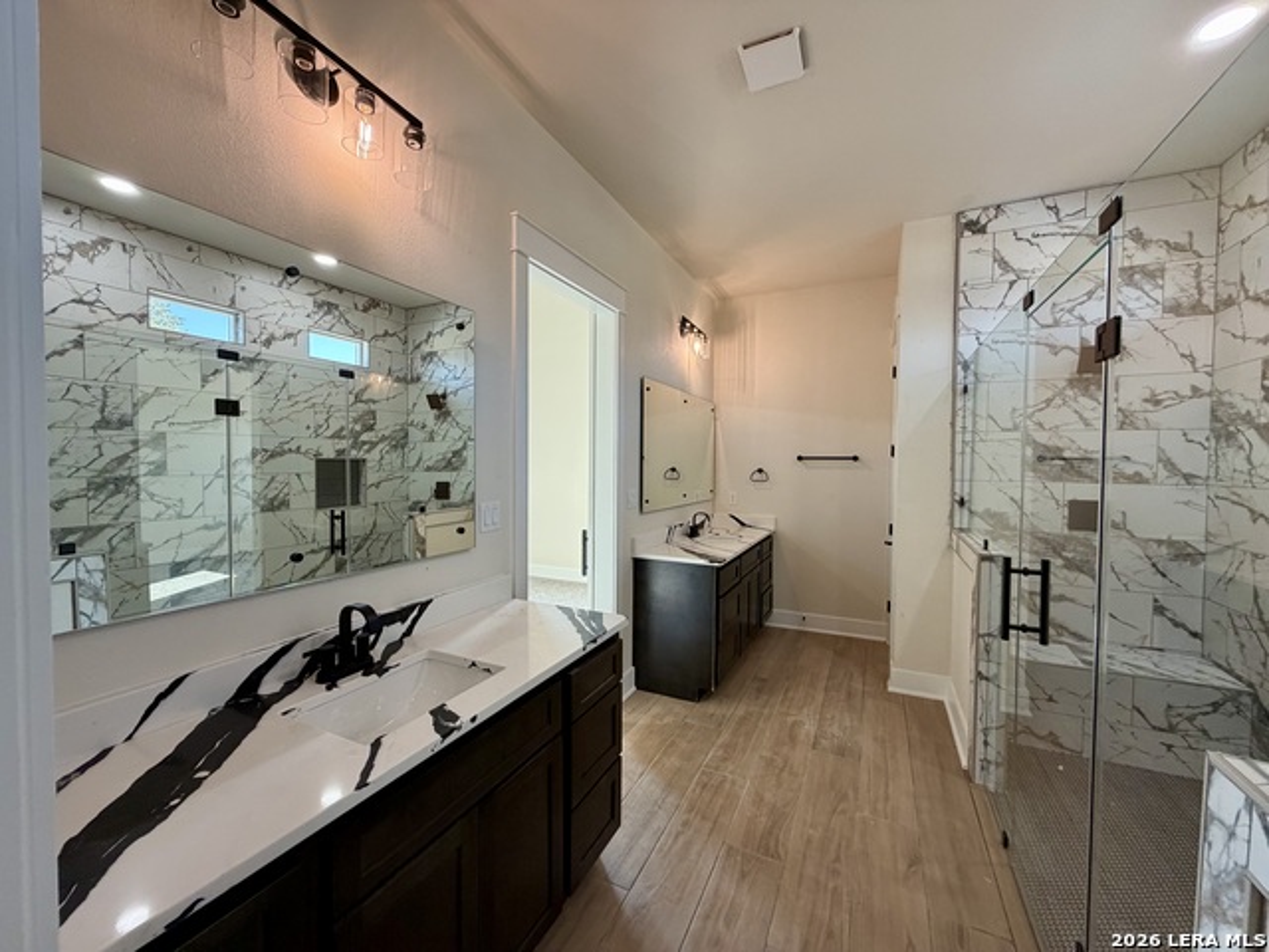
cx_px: 634
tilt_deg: -1.6
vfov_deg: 85.7
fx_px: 513
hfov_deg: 102.1
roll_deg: +0.2
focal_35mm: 14
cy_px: 476
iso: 250
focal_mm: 2.22
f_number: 2.2
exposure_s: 1/120
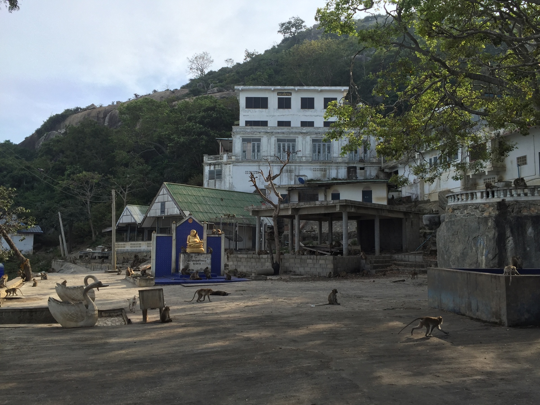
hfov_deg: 61.7
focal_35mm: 29
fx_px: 452
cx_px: 270
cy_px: 202
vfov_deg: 48.2
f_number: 2.2
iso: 32
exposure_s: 1/1163
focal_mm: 4.15
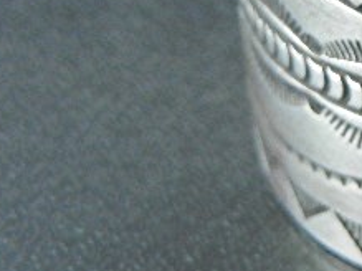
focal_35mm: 152
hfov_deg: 12.5
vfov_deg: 9.6
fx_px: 1589
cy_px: -74
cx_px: 504
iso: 200
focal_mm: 9.3
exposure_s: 1/6.3
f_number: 3.9
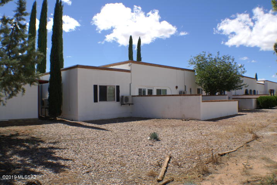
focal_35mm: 39
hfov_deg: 49.5
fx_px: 300
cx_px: 138
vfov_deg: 34.3
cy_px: 92
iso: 100
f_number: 5.6
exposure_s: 1/500
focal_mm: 26
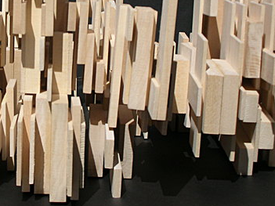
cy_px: 46
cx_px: 58
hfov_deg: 18.2
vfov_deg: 13.8
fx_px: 850
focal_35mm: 107
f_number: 11.3
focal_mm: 10.1
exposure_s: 1/108
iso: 50
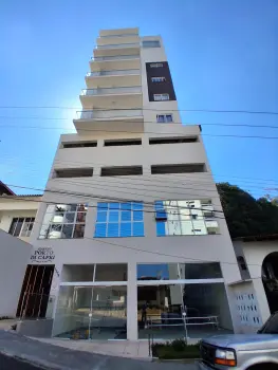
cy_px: 185
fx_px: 182
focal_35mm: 17
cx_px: 139
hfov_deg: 74.8
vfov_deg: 91.0
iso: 50
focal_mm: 1.4
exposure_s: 1/1258
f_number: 2.2
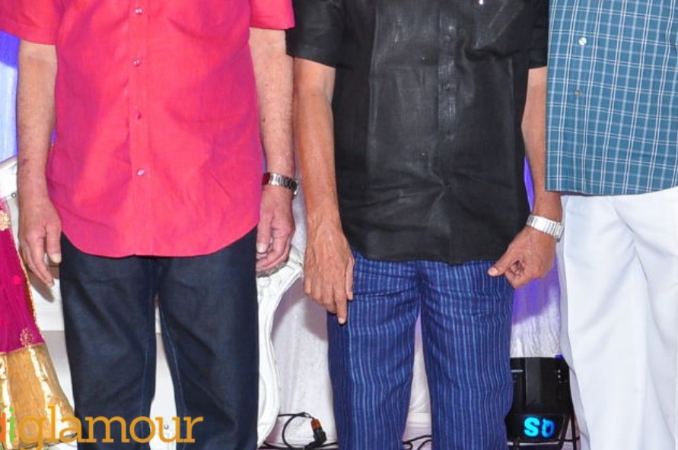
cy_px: 163
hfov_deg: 17.6
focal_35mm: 114
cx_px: 34
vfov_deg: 12.0
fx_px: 2145
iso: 500
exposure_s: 1/125
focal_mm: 30
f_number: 7.1
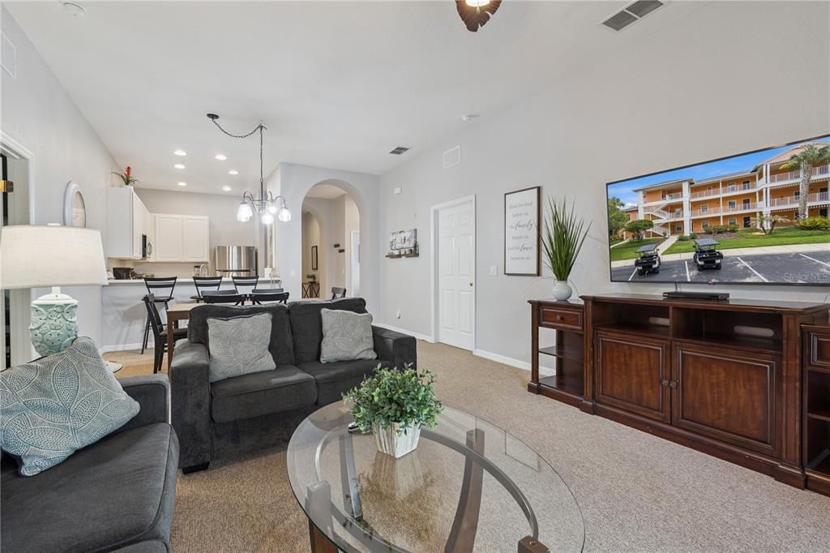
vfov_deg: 73.7
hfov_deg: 96.8
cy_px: 276
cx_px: 415
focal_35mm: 16
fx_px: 369
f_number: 9
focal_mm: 16
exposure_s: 1/40
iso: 400
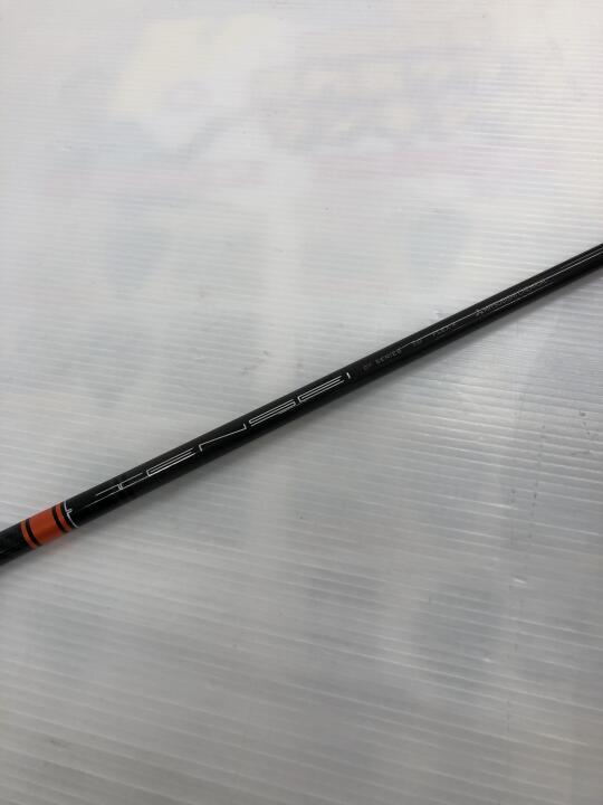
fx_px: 650
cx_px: 302
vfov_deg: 63.4
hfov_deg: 49.7
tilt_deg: -63.1
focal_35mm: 28
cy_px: 402
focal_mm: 3.99
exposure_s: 1/120
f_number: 1.8
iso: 32
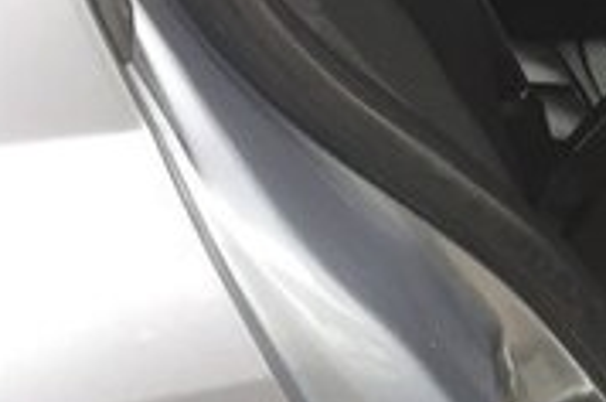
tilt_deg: -28.8
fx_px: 1882
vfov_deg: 11.9
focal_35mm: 112
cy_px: -90
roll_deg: -3.6
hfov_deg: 16.5
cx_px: 943
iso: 40
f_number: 2.2
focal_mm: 4.15
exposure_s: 1/33
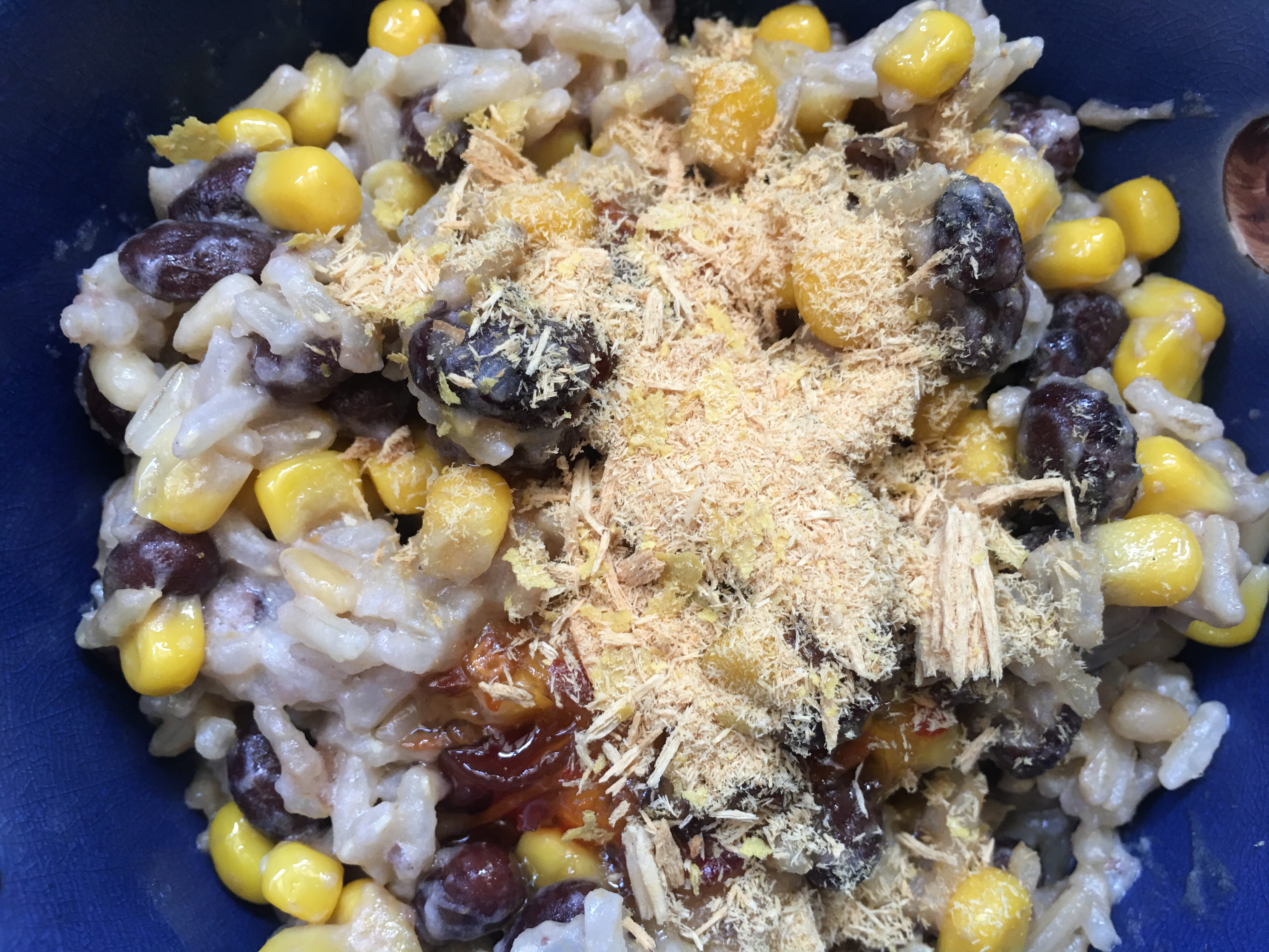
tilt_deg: -76.1
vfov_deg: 48.2
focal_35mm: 29
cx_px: 634
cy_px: 476
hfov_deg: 61.7
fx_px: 1063
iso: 40
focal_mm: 4.15
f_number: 2.2
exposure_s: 1/17
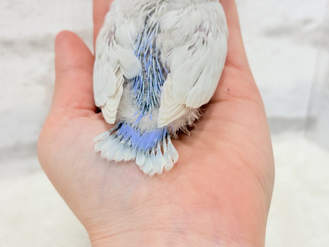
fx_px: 494
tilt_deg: -22.0
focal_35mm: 52
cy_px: 124
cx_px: 164
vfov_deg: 28.0
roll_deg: -3.0
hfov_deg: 36.8
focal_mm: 5.96
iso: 100
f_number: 1.6
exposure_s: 1/100
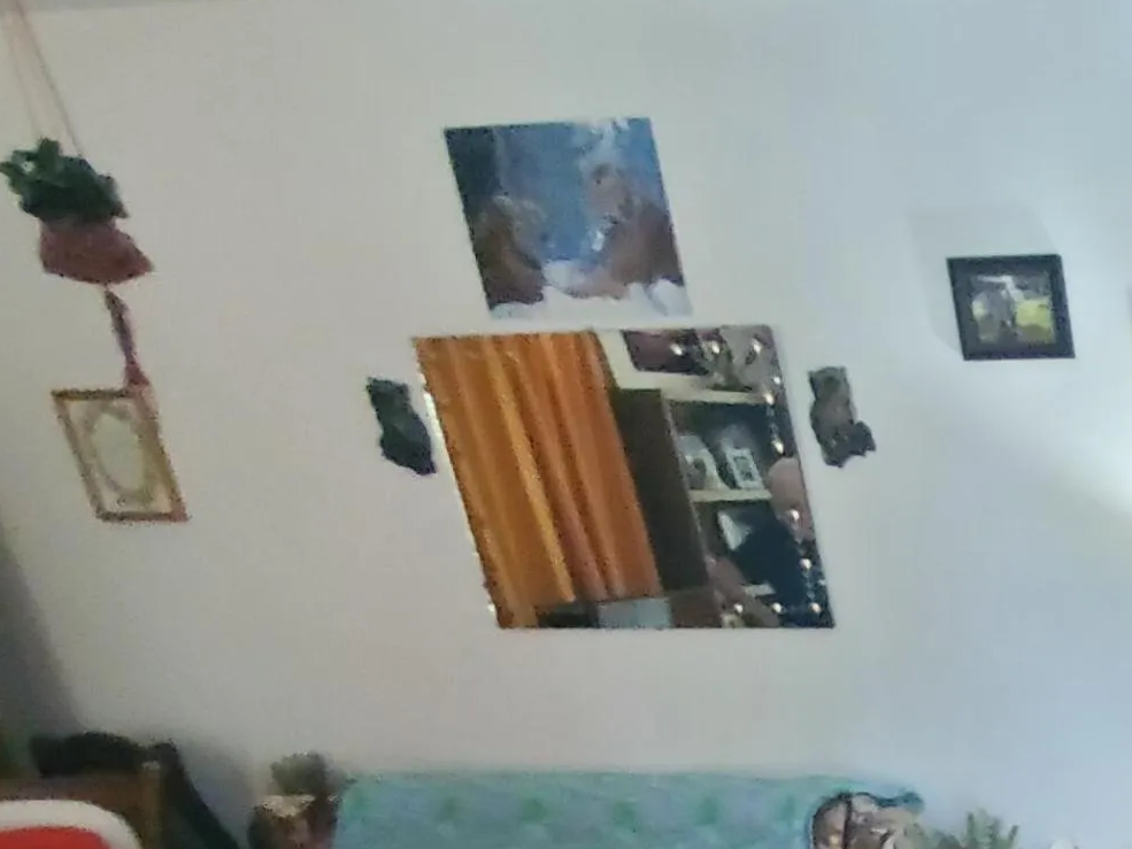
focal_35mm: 38
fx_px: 1243
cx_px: 1579
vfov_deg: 31.5
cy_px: 1025
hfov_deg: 32.0
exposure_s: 1/10
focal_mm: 1.8
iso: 1000
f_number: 2.2
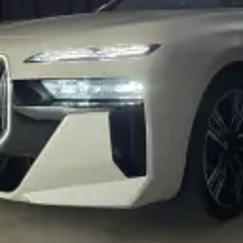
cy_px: 40
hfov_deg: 29.9
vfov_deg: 29.2
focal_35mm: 57
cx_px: 152
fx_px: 453
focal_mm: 6.3
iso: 640
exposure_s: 1/30.5
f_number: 1.7
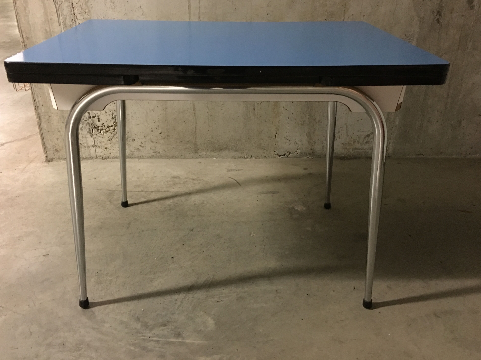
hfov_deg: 60.0
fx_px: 417
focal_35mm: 30
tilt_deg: -26.9
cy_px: 176
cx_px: 234
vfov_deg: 46.8
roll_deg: -0.9
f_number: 2.2
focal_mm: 4.15
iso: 100
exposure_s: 1/4
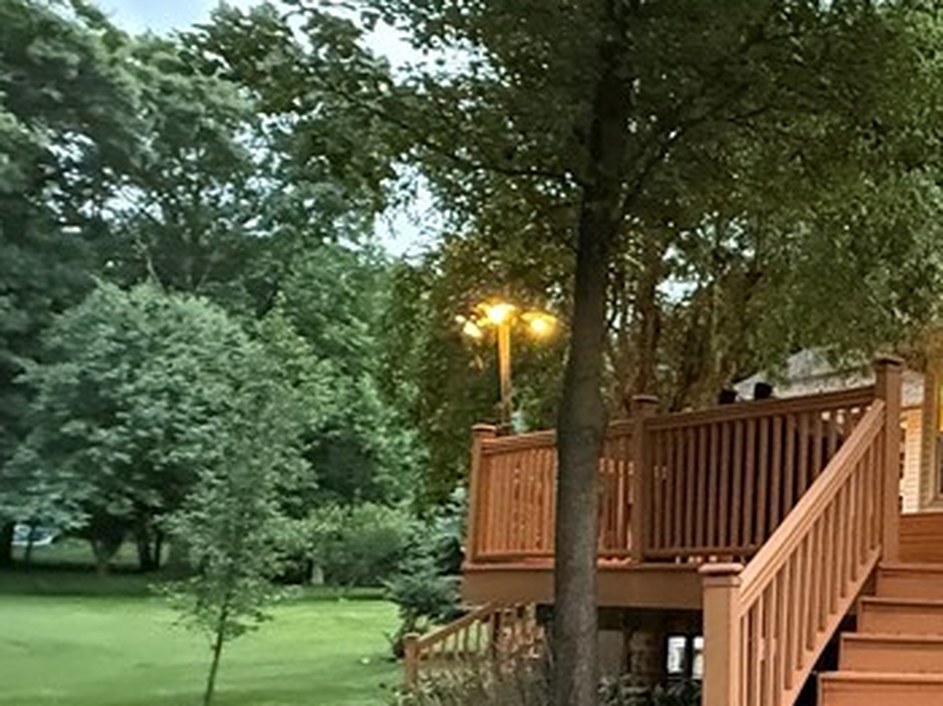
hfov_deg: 36.2
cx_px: 1115
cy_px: 488
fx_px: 1116
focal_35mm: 41
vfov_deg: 34.7
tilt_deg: +8.2
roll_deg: -2.8
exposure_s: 1/60
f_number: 2.2
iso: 1000
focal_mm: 2.22
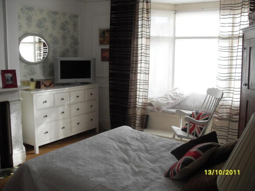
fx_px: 250
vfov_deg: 41.8
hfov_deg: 54.0
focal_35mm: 34
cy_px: 96
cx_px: 128
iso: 80
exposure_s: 1/125
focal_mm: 6.3
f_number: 2.8
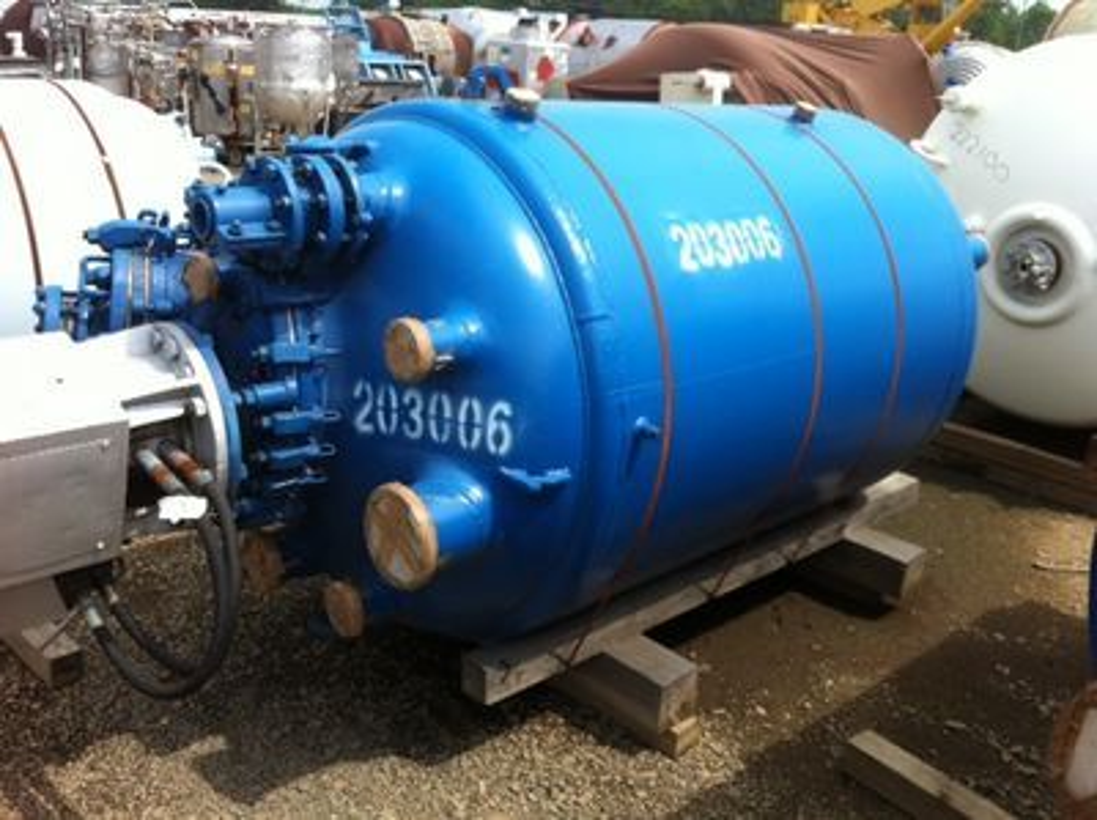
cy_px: 410
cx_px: 548
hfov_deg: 52.7
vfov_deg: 40.6
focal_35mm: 35
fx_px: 1108
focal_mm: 3.85
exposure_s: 1/773
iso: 80
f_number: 2.8
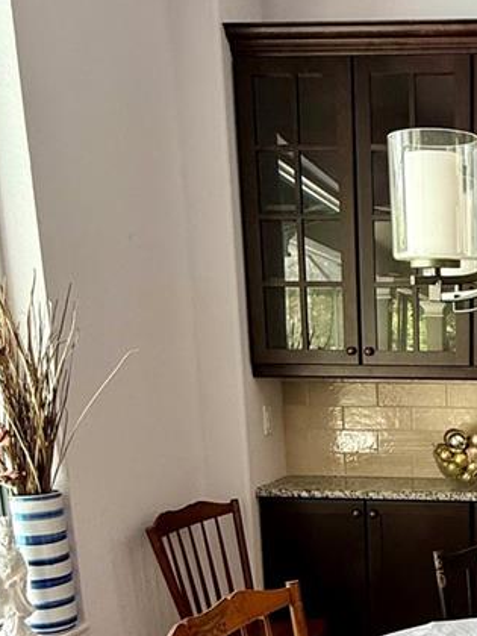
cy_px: 527
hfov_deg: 31.9
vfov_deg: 44.1
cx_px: 519
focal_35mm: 40
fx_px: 735
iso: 160
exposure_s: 1/99
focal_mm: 2.22
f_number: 2.2
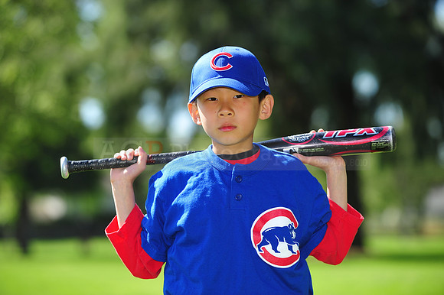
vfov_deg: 6.9
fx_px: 2465
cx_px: 222
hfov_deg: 10.3
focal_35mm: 200
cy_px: 148
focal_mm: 200
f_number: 4.5
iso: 200
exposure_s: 1/640
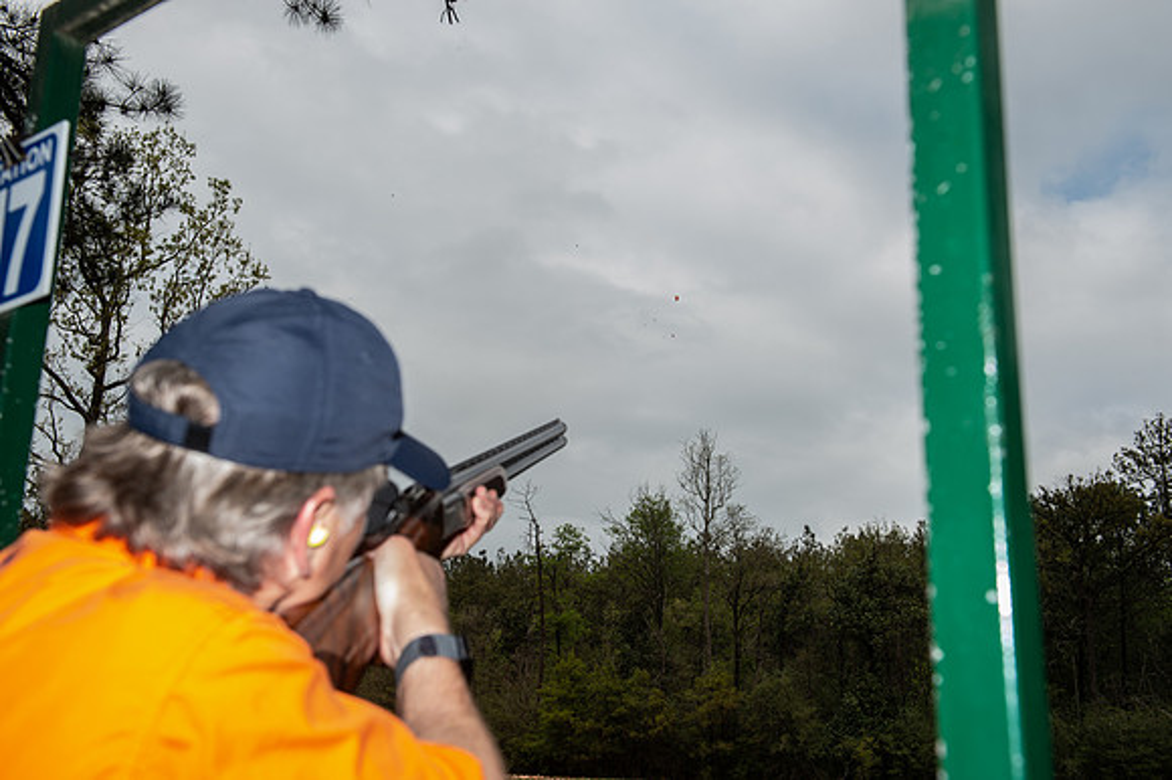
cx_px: 586
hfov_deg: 50.7
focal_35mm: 38
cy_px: 390
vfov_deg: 35.0
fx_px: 1236
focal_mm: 38
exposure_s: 1/250
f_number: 6.3
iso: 125
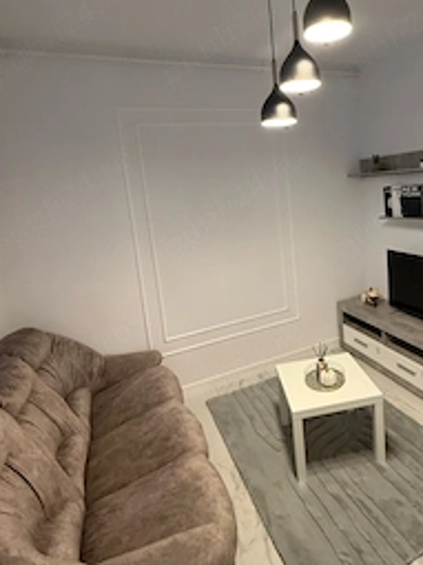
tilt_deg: -5.7
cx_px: 277
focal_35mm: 22
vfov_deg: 75.7
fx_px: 359
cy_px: 230
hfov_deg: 59.8
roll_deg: +3.8
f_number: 2.2
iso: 500
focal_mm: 2.22
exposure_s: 1/100
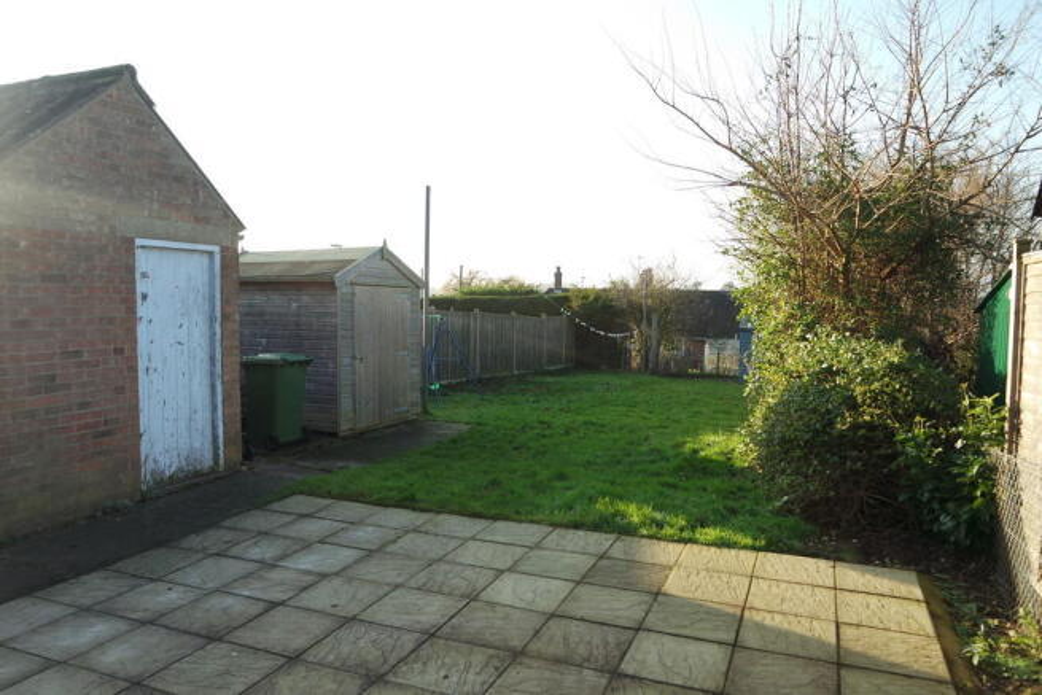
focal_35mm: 24
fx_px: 695
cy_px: 348
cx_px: 521
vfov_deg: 53.2
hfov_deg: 73.7
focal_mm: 16
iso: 100
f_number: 3.5
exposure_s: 1/180
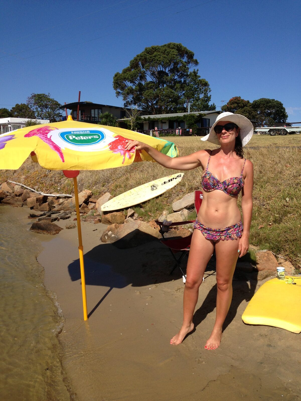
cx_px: 150
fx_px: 383
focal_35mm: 33
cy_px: 200
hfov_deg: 42.9
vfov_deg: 55.4
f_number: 2.4
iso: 50
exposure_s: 1/2463
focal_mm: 4.13
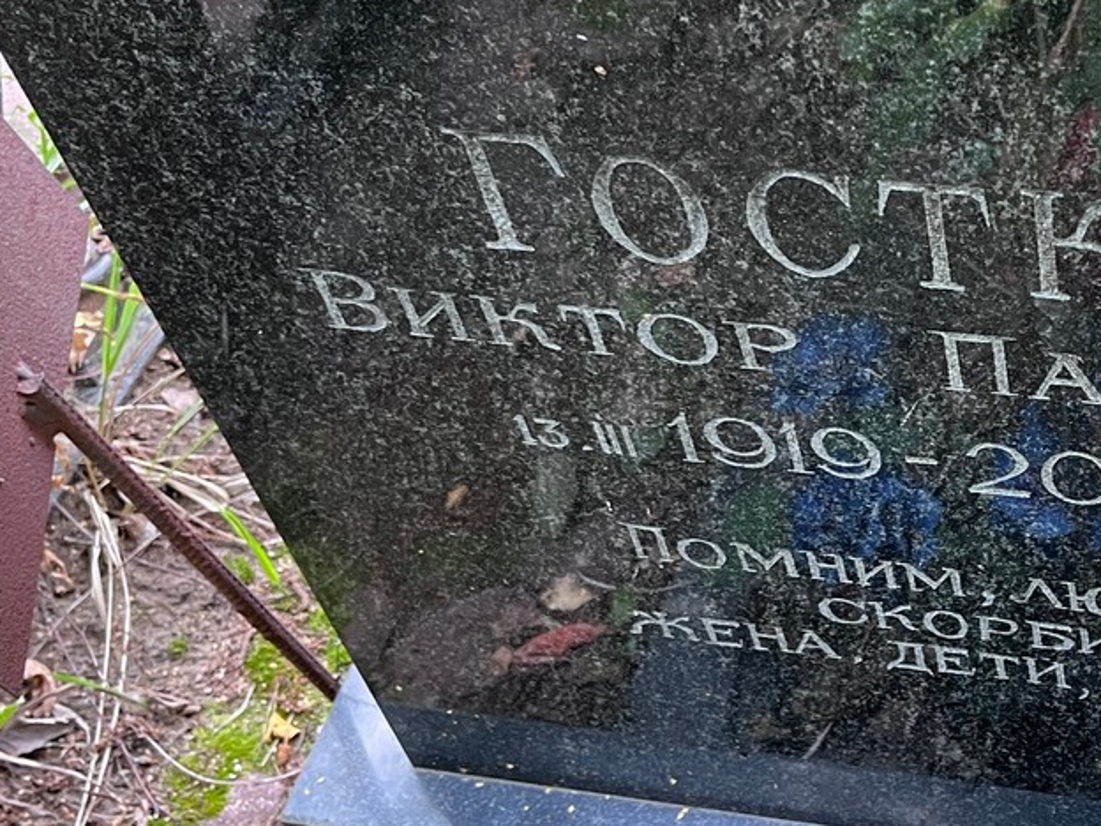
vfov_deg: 24.4
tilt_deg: -51.4
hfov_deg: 31.0
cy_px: 429
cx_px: 947
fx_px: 1908
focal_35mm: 60
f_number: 1.6
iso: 250
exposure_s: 1/60
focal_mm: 5.1
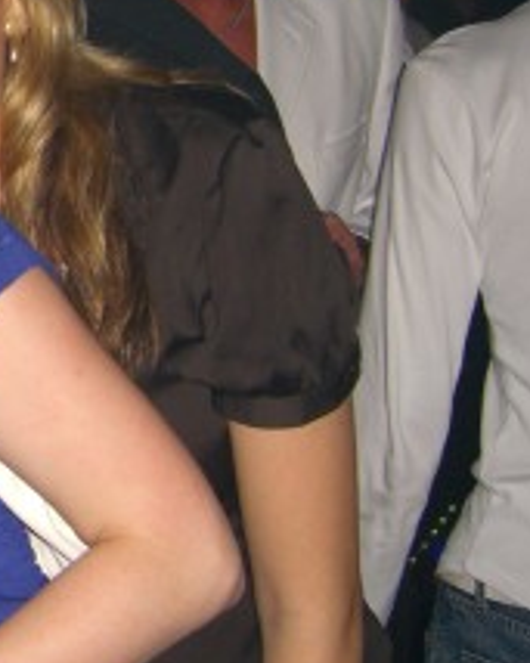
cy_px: 155
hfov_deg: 13.7
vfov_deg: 18.3
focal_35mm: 104
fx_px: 2041
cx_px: -307
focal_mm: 7.9
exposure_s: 1/60
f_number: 2.8
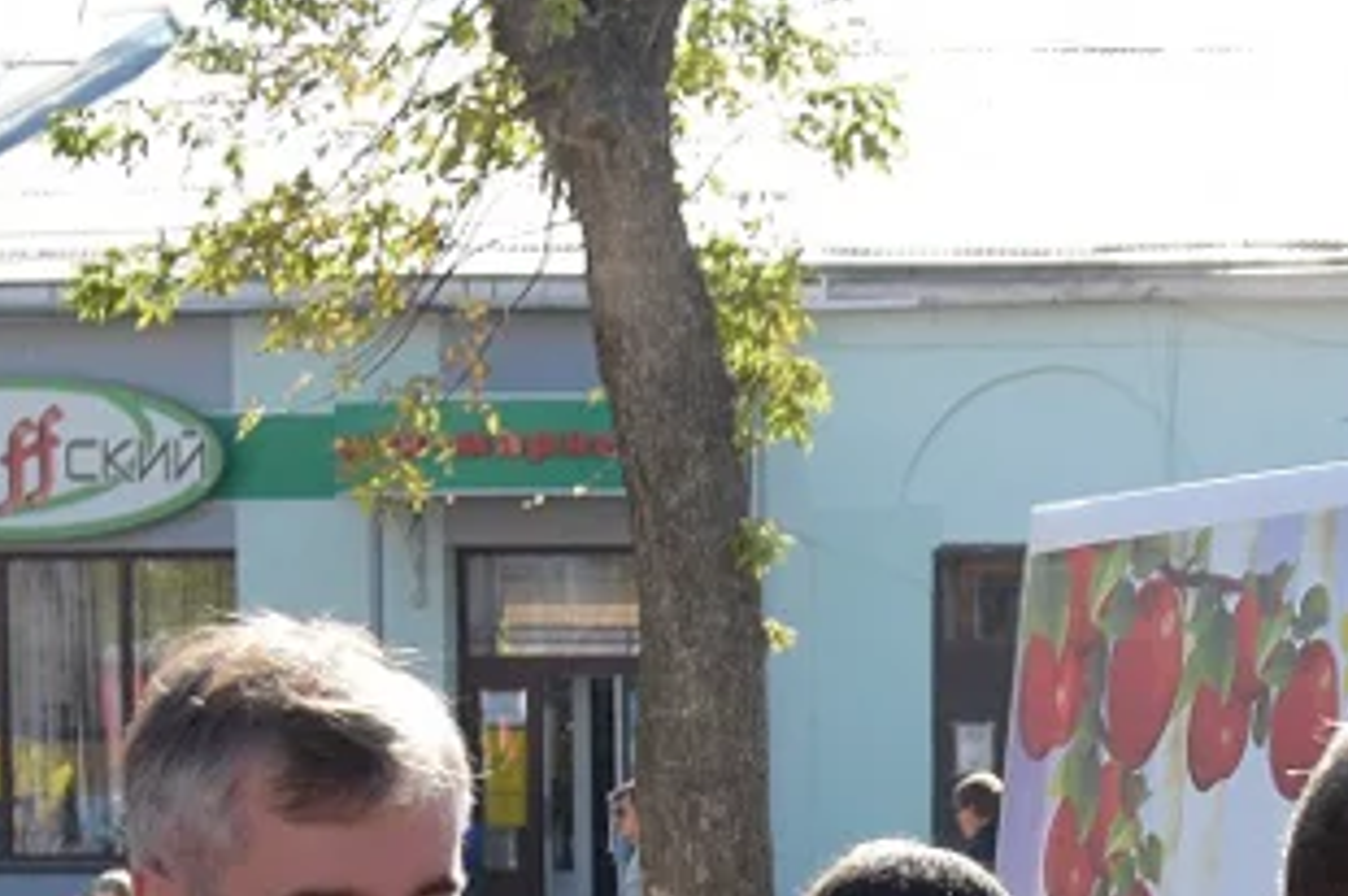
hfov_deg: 17.0
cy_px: 1294
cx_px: 1605
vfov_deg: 11.4
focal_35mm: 115
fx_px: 4311
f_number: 3.2
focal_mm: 17
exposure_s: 1/4000
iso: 500
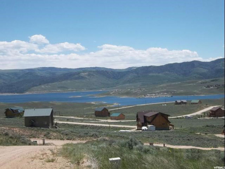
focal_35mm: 63
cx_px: 112
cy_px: 84
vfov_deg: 23.3
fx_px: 409
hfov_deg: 30.7
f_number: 14.1
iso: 80
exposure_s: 1/125
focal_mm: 11.2
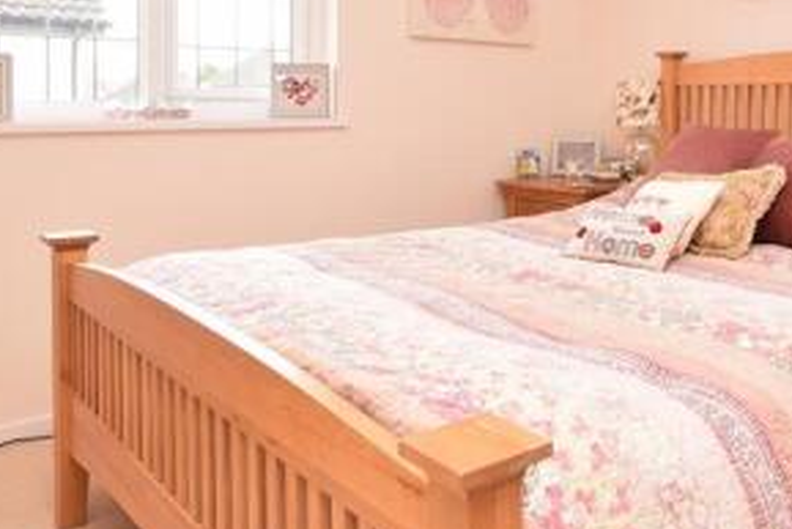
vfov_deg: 37.7
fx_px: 748
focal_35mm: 34
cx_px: 617
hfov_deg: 52.7
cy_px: 114
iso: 320
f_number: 8
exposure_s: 1/13
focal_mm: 10
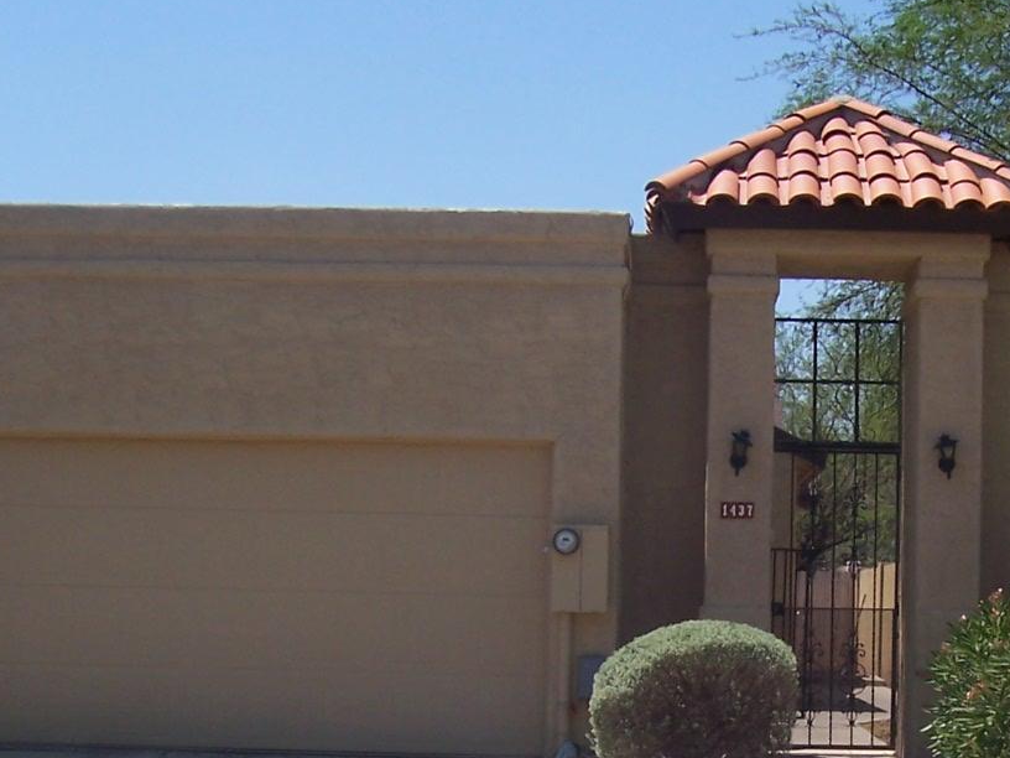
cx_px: 797
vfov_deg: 20.9
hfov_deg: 27.6
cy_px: 655
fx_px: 2013
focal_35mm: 69
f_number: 5.6
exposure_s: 1/500
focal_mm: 5.6
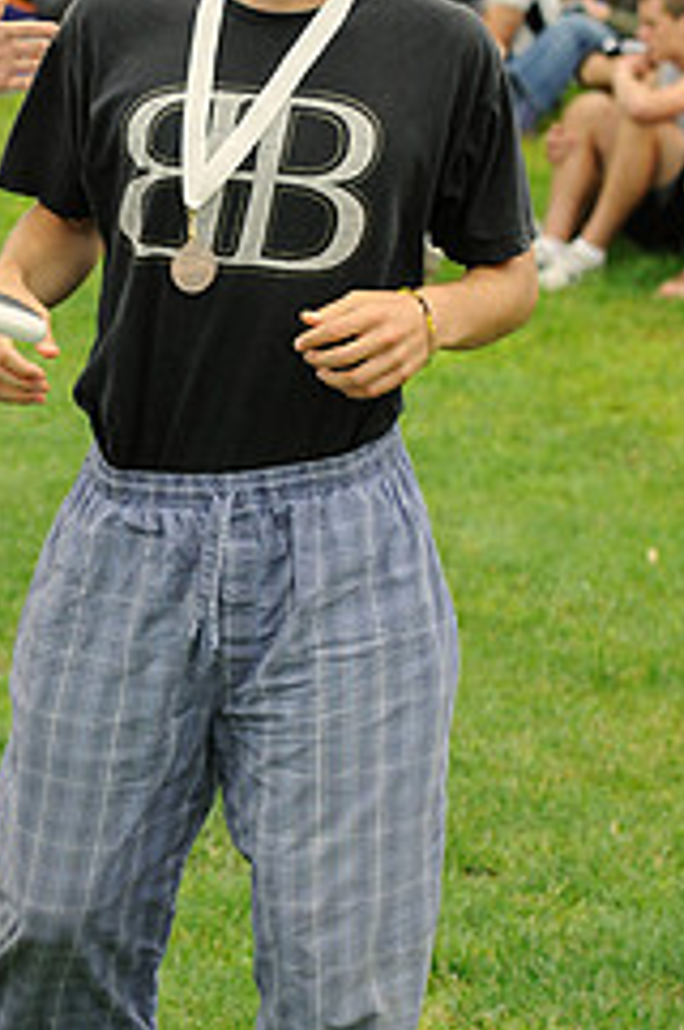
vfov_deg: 10.5
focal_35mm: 196
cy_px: 303
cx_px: 143
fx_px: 5602
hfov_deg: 7.0
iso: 250
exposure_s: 1/800
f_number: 4
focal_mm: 70
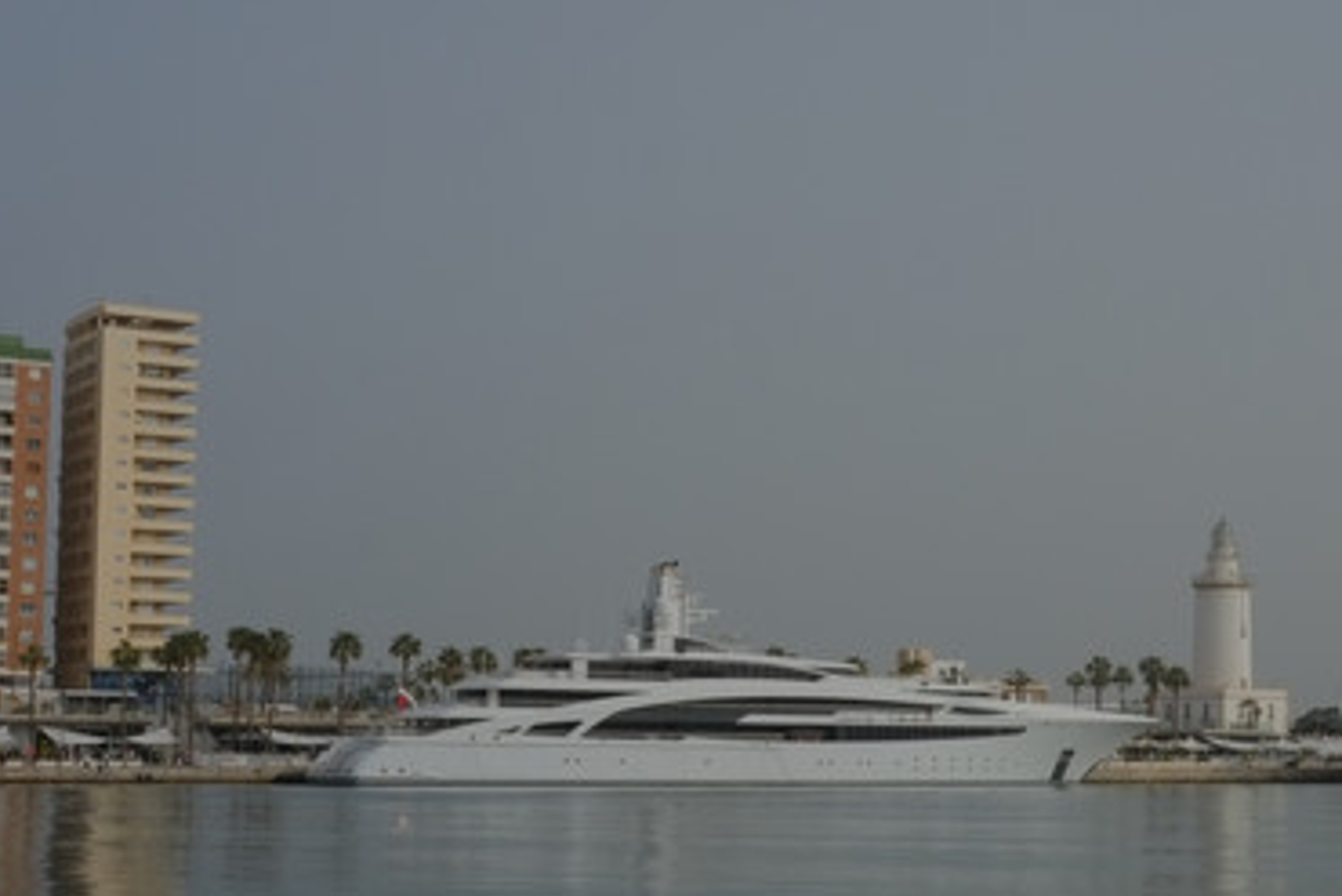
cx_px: 1113
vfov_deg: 19.2
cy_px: 571
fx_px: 2648
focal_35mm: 71
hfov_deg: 27.7
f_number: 13
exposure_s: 1/420
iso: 200
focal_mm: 27
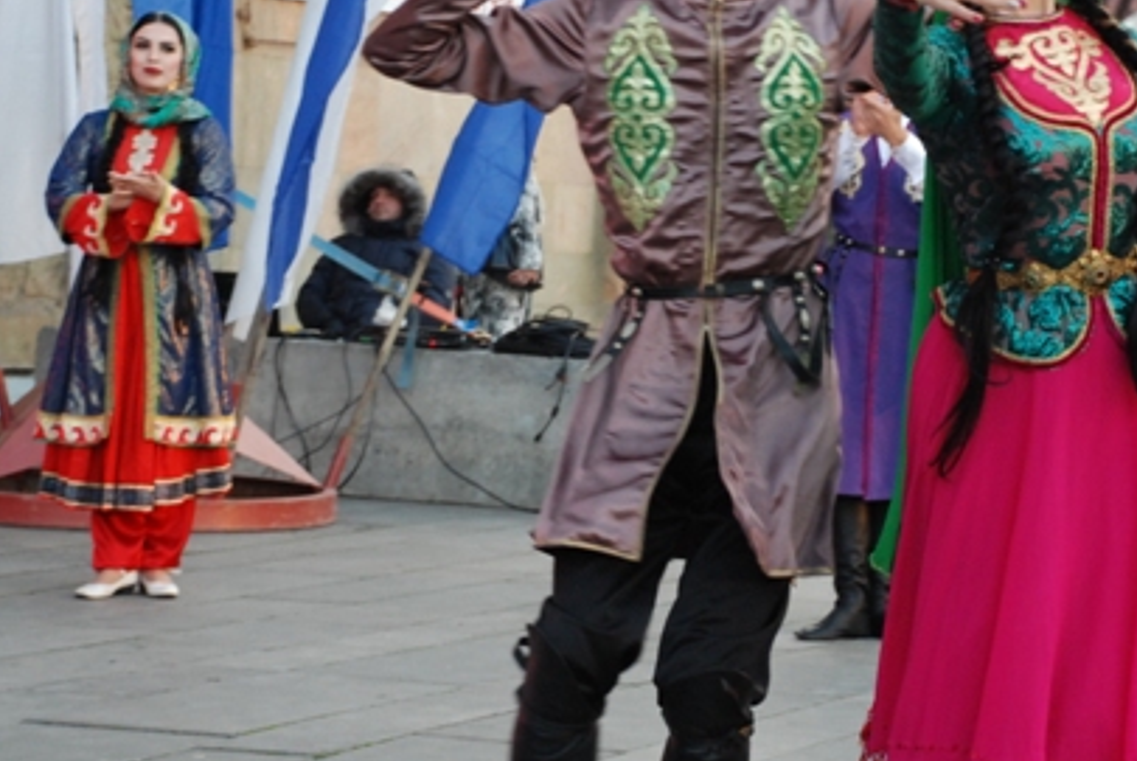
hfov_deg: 13.9
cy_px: 247
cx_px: 806
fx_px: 4648
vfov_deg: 9.4
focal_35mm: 147
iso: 800
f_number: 5.3
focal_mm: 62
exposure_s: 1/125
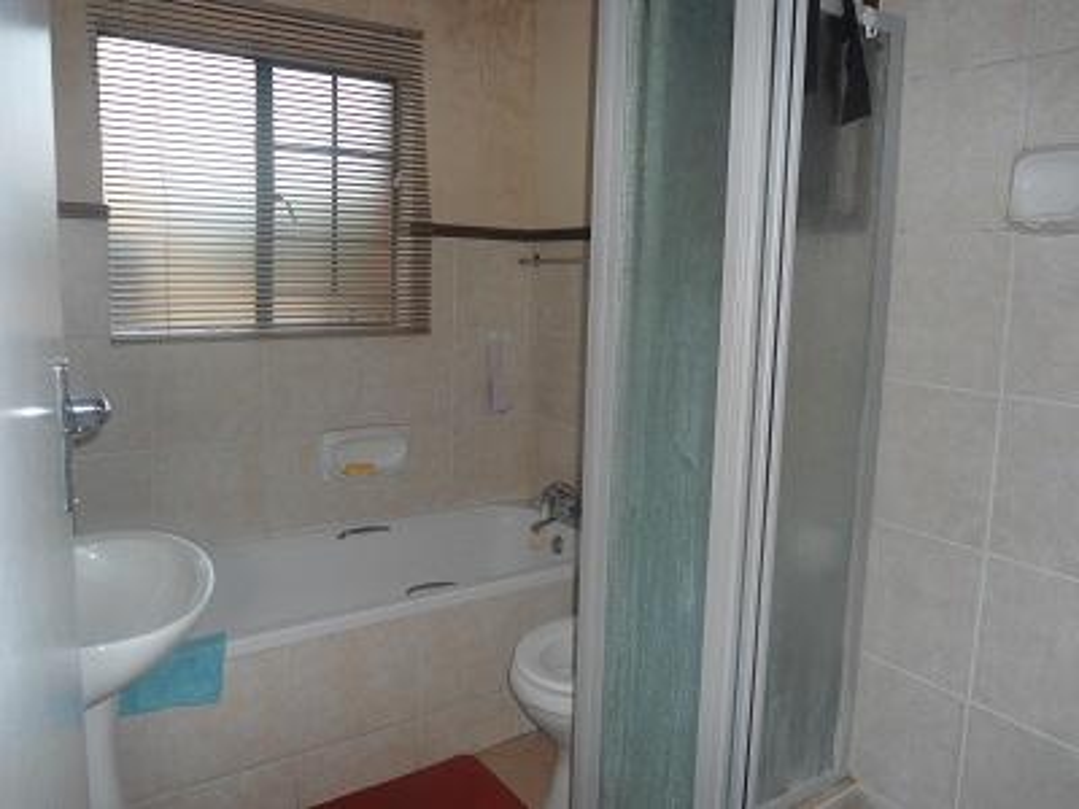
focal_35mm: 26
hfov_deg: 67.3
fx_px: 810
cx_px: 540
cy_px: 404
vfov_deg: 53.1
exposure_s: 1/30
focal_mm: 4.7
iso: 100
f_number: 2.8
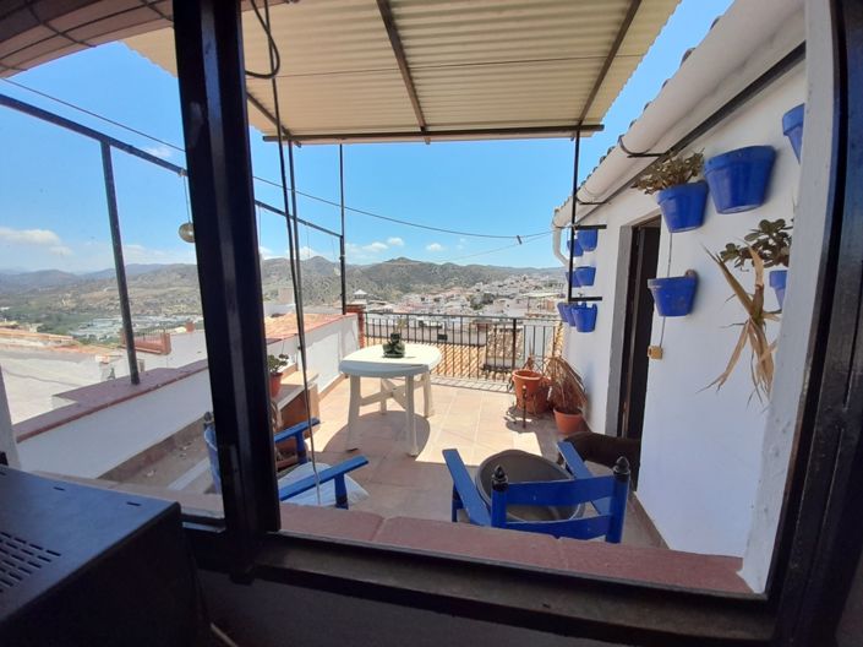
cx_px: 432
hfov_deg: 106.2
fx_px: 324
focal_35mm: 13
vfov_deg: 89.9
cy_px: 324
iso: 40
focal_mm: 1.42
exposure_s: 1/675
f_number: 2.2
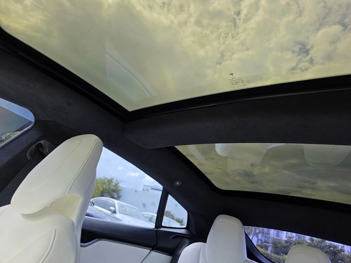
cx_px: 176
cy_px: 132
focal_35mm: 23
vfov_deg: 58.9
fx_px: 233
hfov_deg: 73.9
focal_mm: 6.3
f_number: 1.7
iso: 50
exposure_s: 1/180
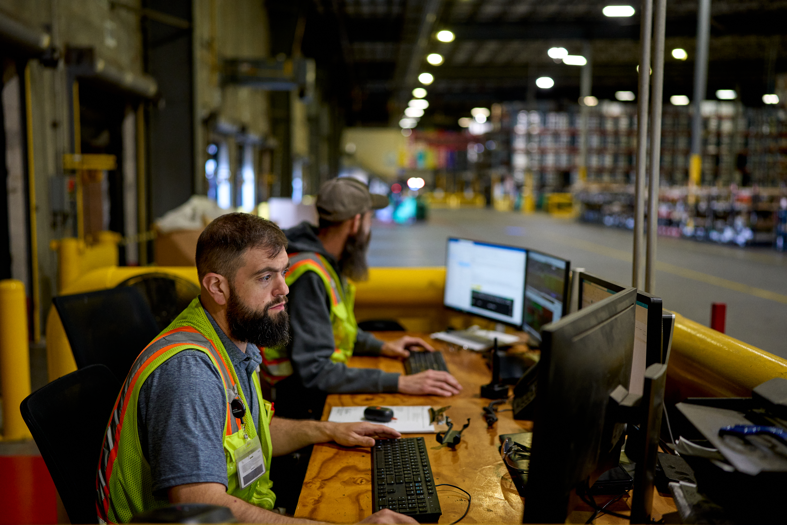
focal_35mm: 35
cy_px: 262
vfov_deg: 37.9
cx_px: 394
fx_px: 765
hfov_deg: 54.4
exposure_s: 1/320
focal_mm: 35
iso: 800
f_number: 1.4
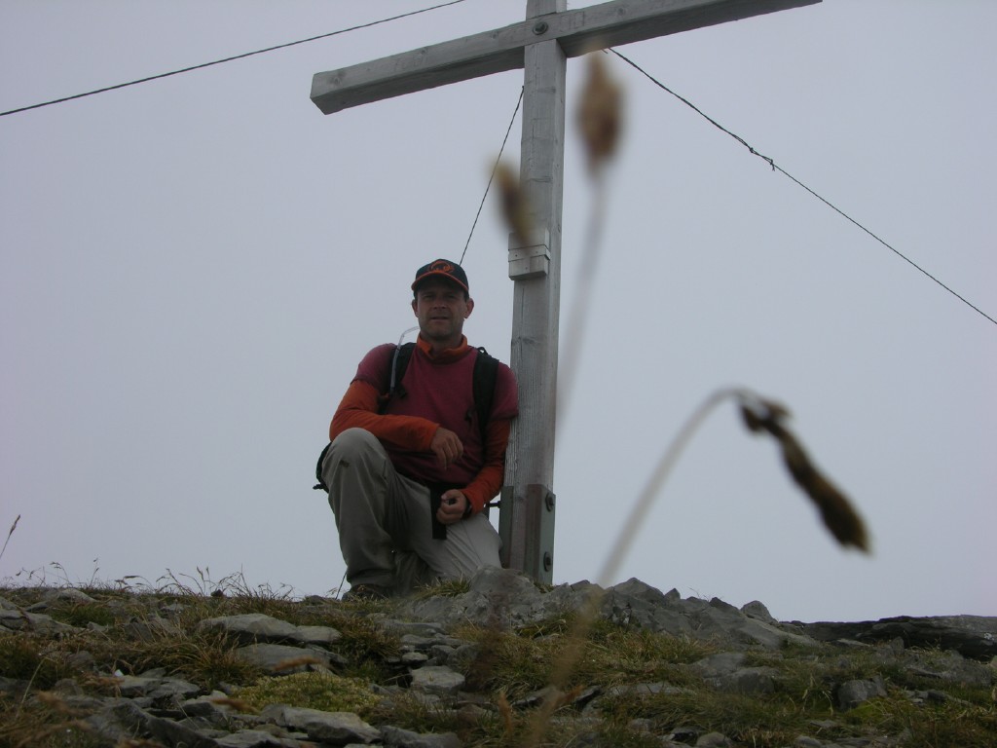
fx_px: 1008
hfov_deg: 52.6
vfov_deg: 40.7
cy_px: 374
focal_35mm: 35
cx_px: 498
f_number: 8
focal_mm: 8.9
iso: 50
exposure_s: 1/280
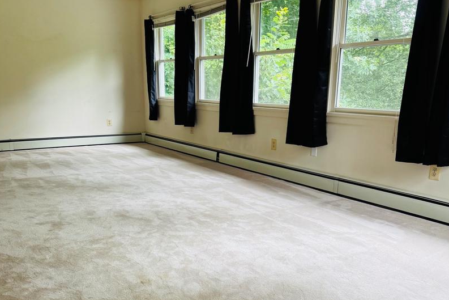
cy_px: 187
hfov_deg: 55.8
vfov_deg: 38.7
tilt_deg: -14.1
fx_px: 424
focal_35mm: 34
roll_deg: +0.3
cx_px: 224
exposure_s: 1/120
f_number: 1.78
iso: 200
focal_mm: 6.76
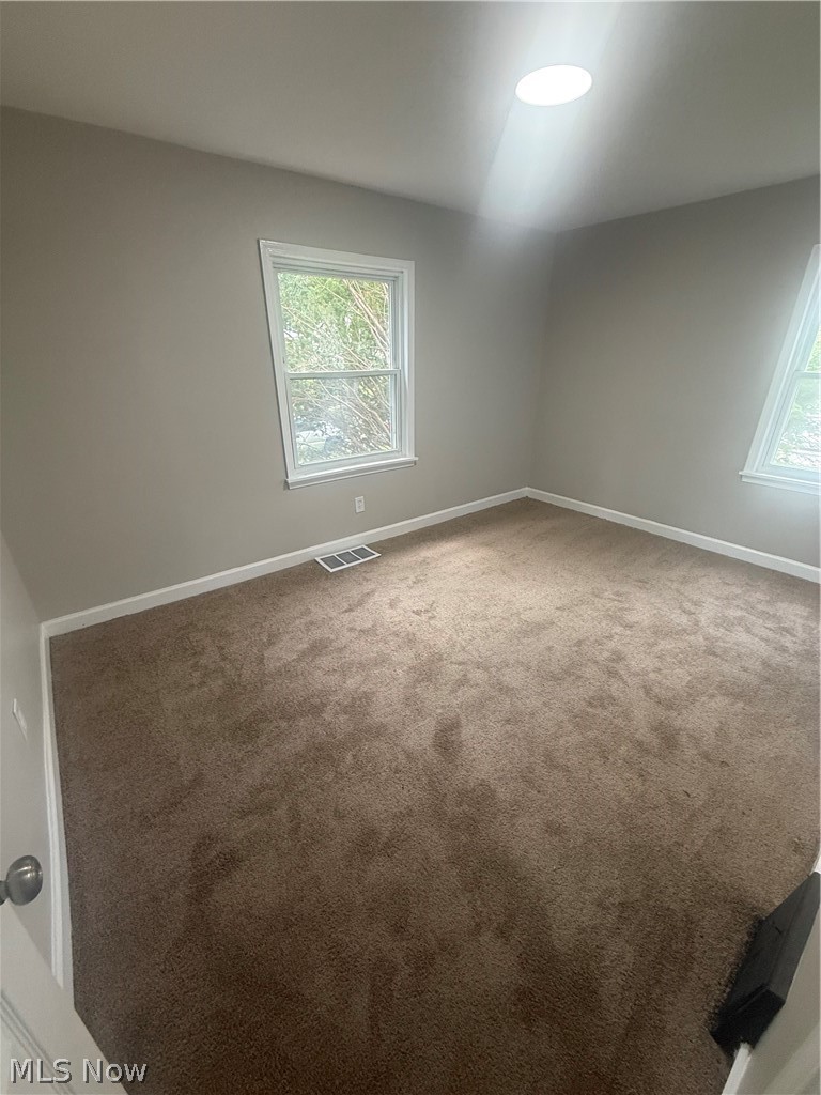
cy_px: 548
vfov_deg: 102.1
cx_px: 410
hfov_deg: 85.7
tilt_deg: -23.1
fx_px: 443
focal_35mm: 14
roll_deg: +0.6
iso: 250
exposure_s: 1/120
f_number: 2.2
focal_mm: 2.22
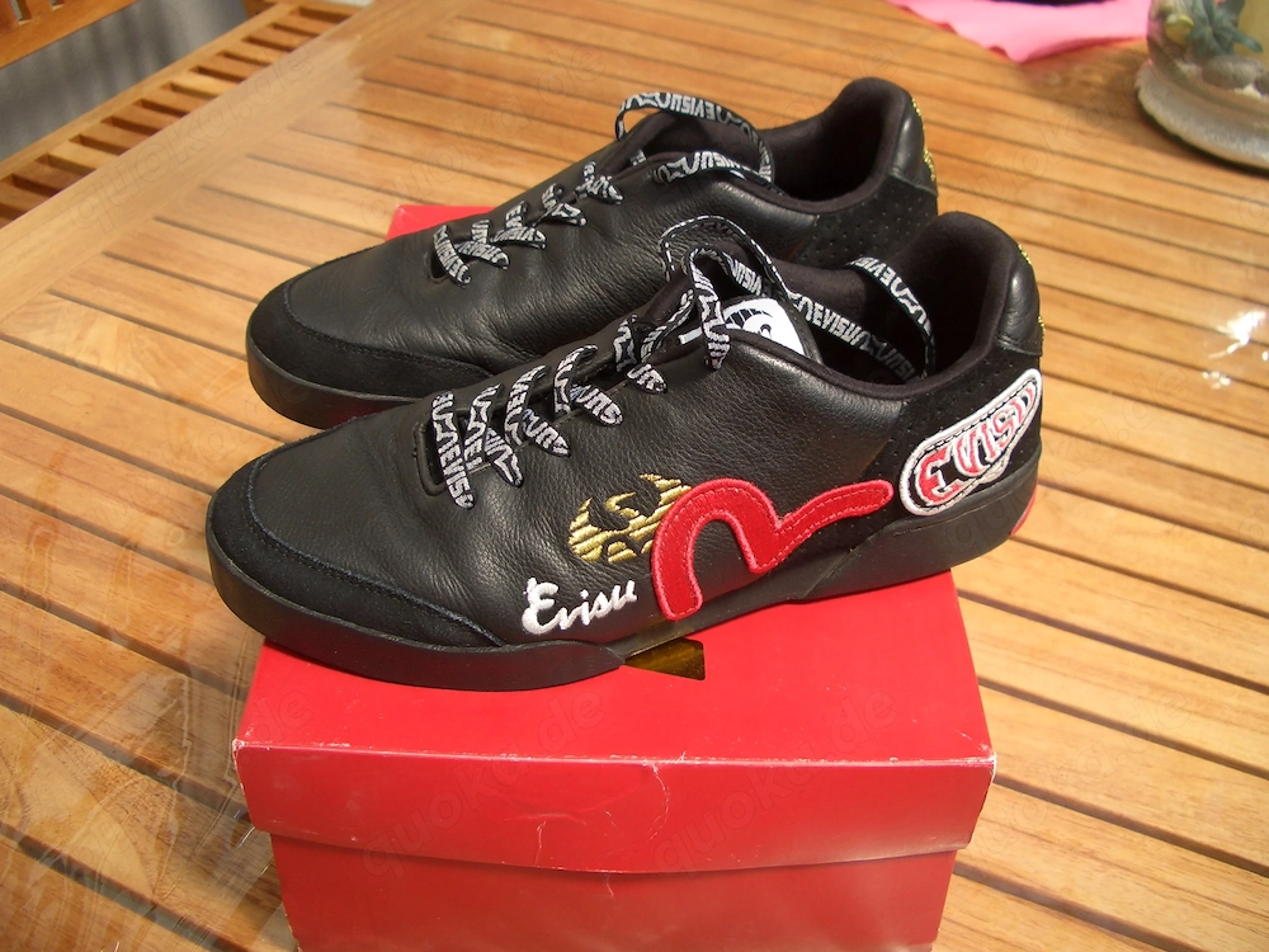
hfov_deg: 52.6
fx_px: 1283
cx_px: 634
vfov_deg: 40.7
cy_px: 476
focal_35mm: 35
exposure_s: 1/640
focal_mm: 5.8
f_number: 2.6
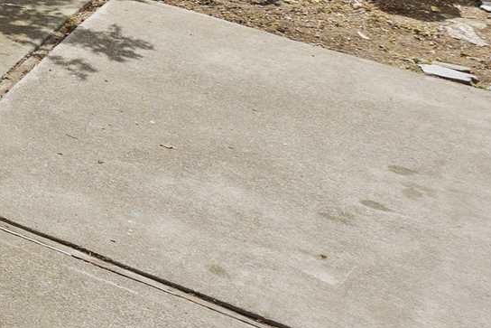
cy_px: -391
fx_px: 1078
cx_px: -666
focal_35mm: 79
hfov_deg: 15.3
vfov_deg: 13.8
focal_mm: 14
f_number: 7.1
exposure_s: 1/400
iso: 100
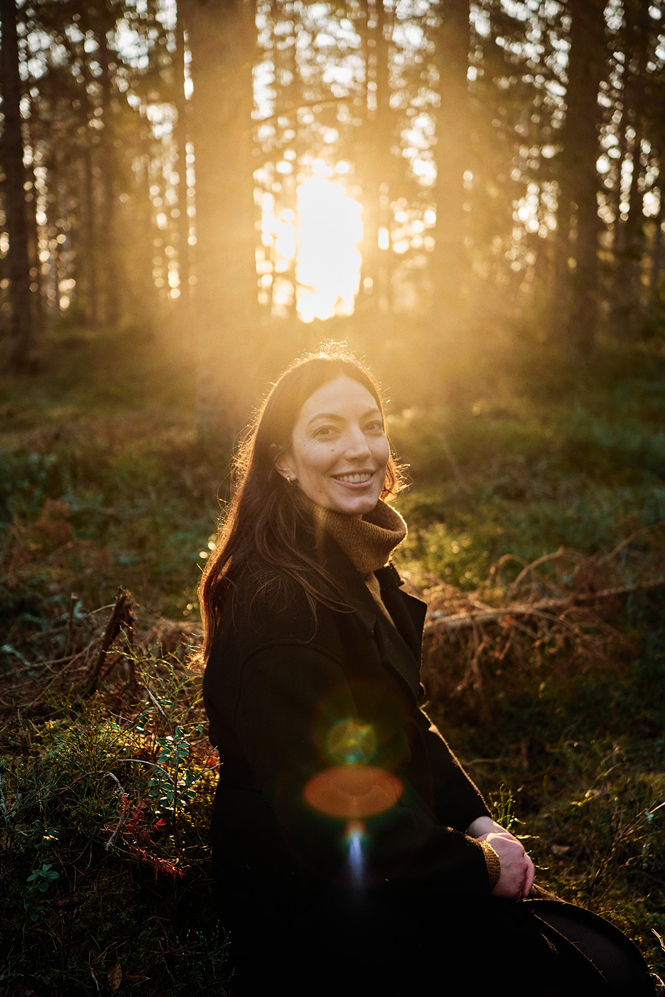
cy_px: 498
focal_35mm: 35
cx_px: 332
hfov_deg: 37.9
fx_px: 970
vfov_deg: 54.4
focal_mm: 23
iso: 125
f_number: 1.8
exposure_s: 1/180
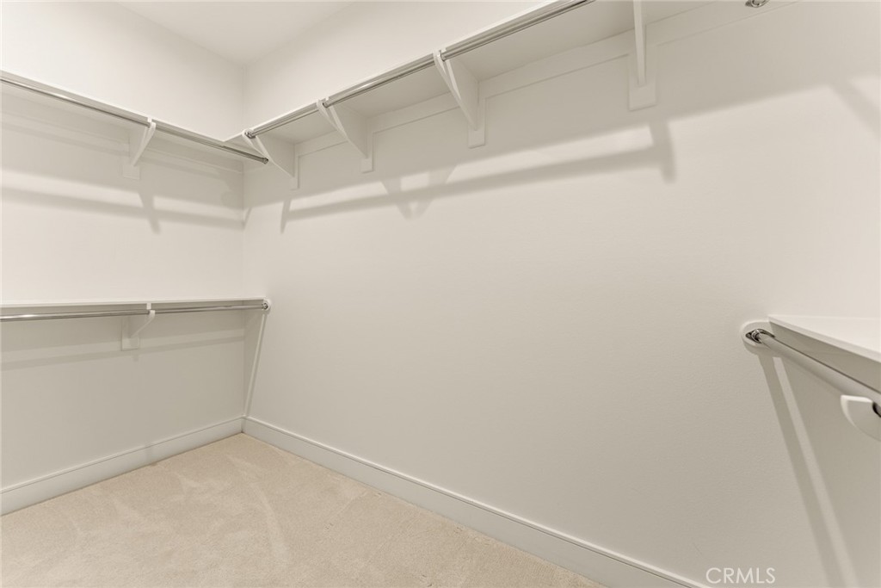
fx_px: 343
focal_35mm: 14
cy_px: 294
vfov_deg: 81.2
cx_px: 440
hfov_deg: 104.2
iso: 320
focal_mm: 14
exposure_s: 1/5
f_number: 6.3
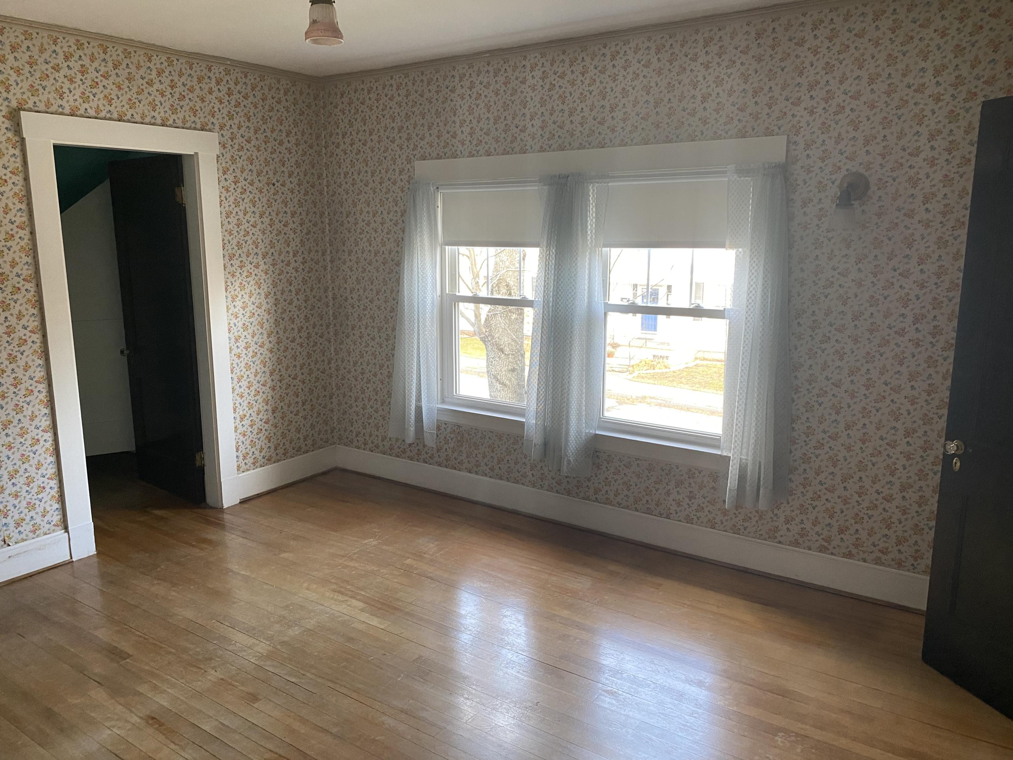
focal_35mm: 26
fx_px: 761
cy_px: 380
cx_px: 506
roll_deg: -0.4
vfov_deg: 53.1
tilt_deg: -10.2
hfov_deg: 67.3
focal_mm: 4.25
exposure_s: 1/60
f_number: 1.8
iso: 160
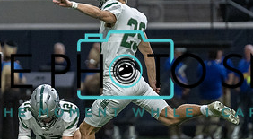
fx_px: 3256
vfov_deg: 2.4
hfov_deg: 4.4
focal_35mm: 488
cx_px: 107
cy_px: 69
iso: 5000
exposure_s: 1/1250
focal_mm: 200
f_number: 2.8
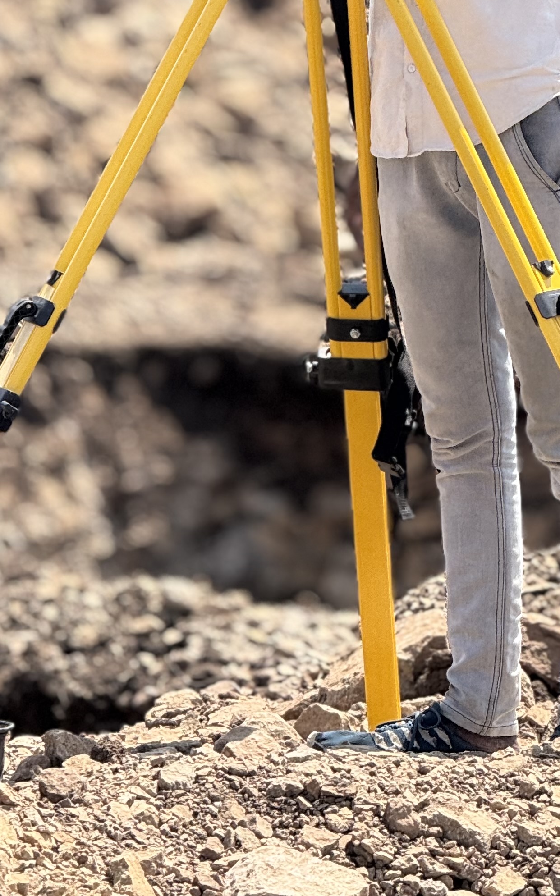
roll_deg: +0.2
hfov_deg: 5.1
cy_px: 34
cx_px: 386
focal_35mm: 258
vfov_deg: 8.1
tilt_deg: -6.2
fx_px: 6302
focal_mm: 15.66
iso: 50
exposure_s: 1/926
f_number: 2.8
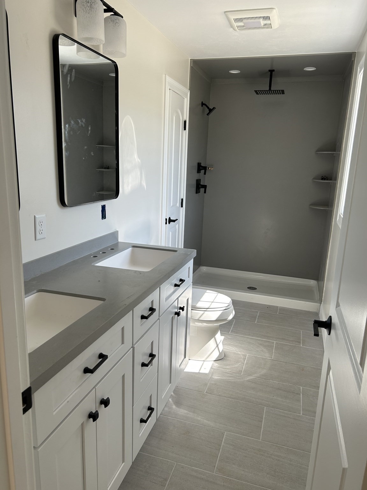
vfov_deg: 67.3
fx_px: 368
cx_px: 184
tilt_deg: -13.2
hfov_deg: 53.1
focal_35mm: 26
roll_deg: -2.3
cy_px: 245
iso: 40
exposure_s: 1/282
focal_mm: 5.7
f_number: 1.5
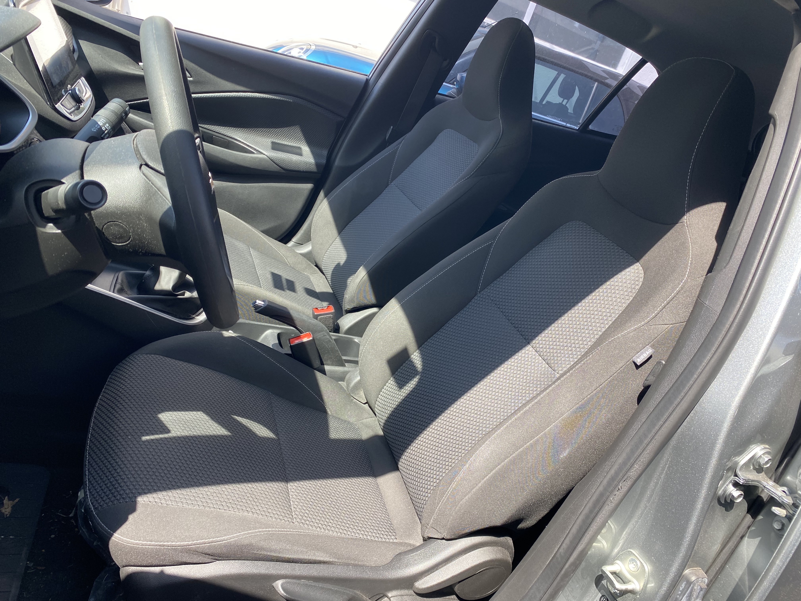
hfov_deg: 67.3
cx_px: 400
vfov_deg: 53.1
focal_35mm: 26
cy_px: 300
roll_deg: -21.1
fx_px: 602
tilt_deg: -22.2
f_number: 1.8
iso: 32
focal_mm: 4.25
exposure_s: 1/271
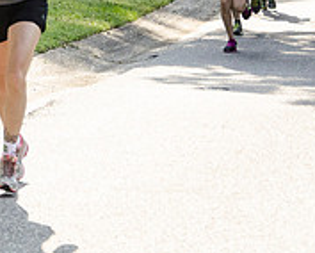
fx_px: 2492
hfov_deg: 7.2
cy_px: -50
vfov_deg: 5.8
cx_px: -27
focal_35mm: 267
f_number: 5
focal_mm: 58
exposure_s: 1/1600
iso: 800
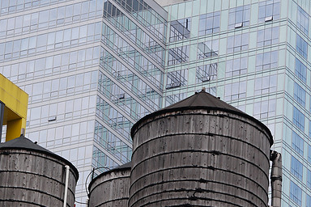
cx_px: 138
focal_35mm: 339
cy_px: 118
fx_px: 2928
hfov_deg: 6.1
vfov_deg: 4.1
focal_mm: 108
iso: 100
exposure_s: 1/500
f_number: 5.6
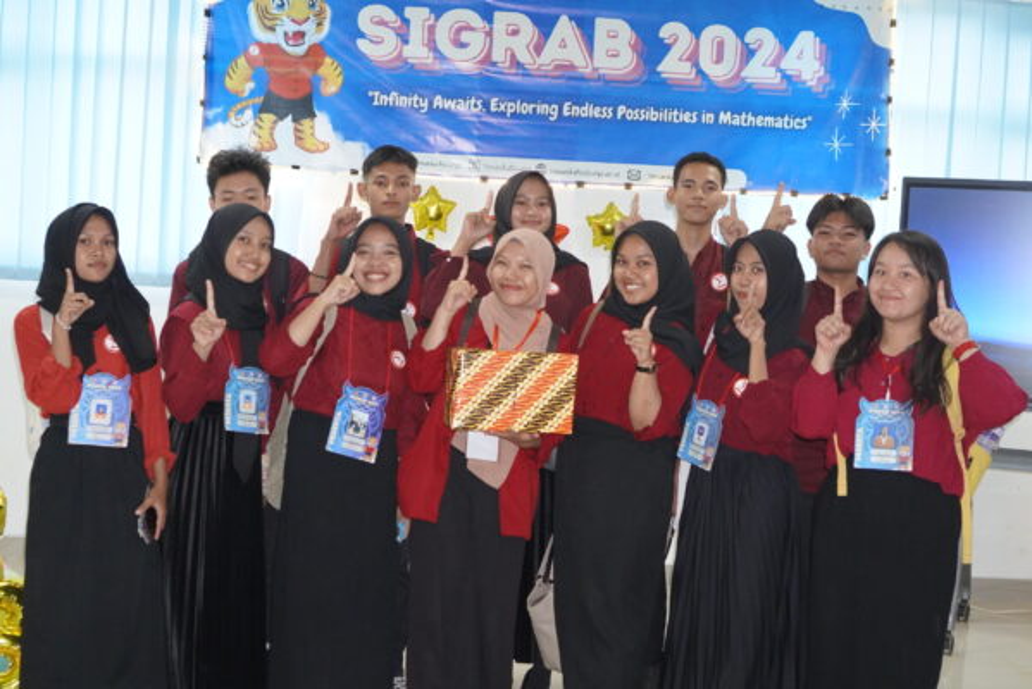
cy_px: 344
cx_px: 516
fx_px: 1506
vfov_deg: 25.8
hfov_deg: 37.8
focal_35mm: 52
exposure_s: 1/160
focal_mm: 35
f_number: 4
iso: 3200
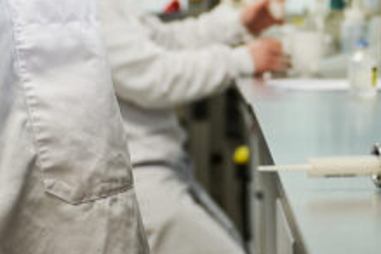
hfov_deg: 10.5
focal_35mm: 196
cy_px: -271
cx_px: 207
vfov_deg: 6.8
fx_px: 2074
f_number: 2.8
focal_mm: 42
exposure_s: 1/100
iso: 160
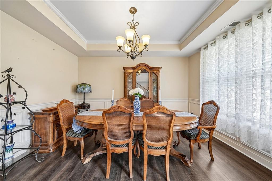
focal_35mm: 12
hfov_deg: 112.7
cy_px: 90
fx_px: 91
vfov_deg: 89.9
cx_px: 136
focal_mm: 12
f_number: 8
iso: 400
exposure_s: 1/6
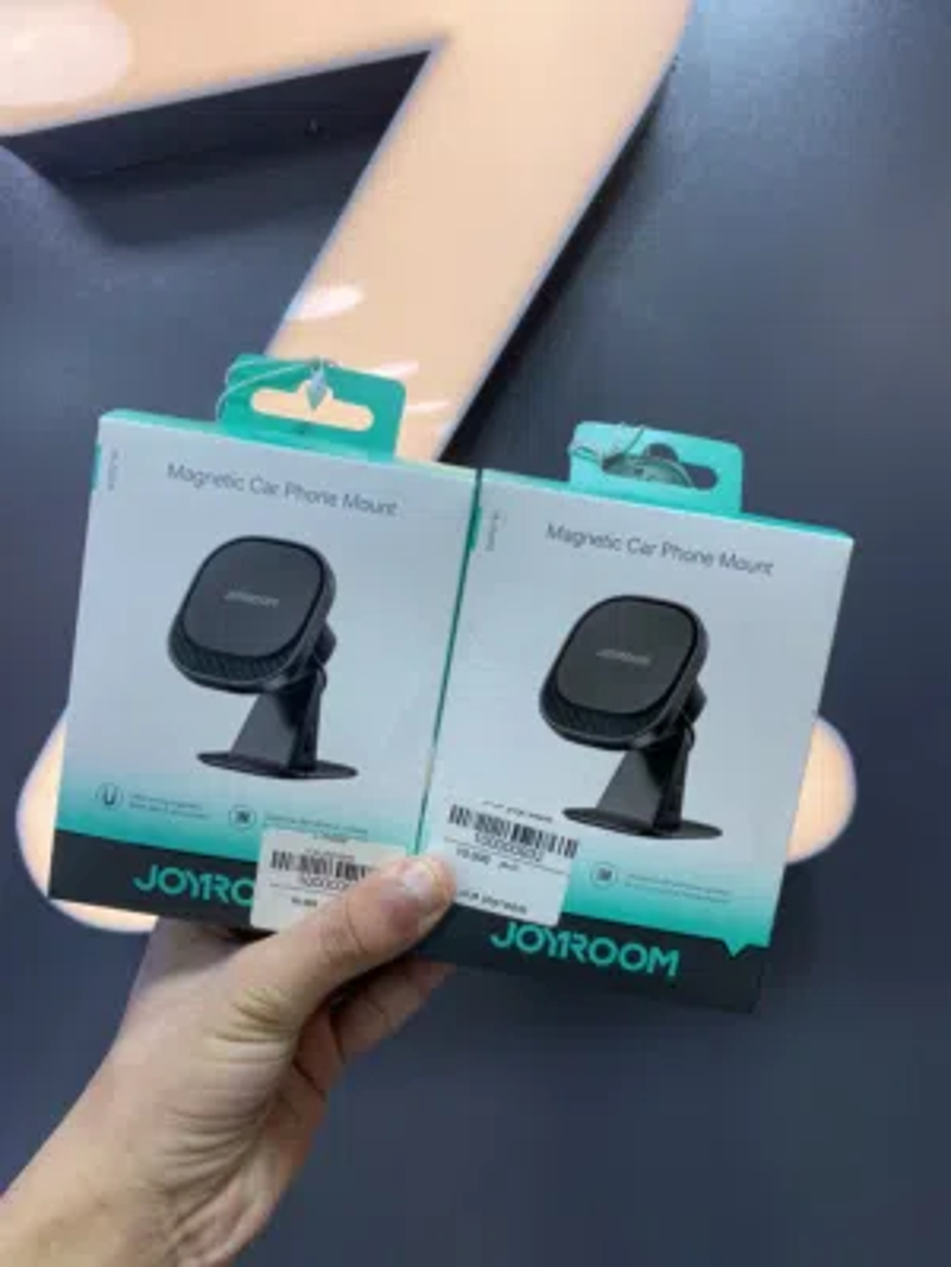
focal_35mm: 26
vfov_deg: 67.3
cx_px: 476
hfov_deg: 53.1
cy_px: 634
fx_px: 952
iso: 32
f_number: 1.8
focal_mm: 4.25
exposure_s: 1/238
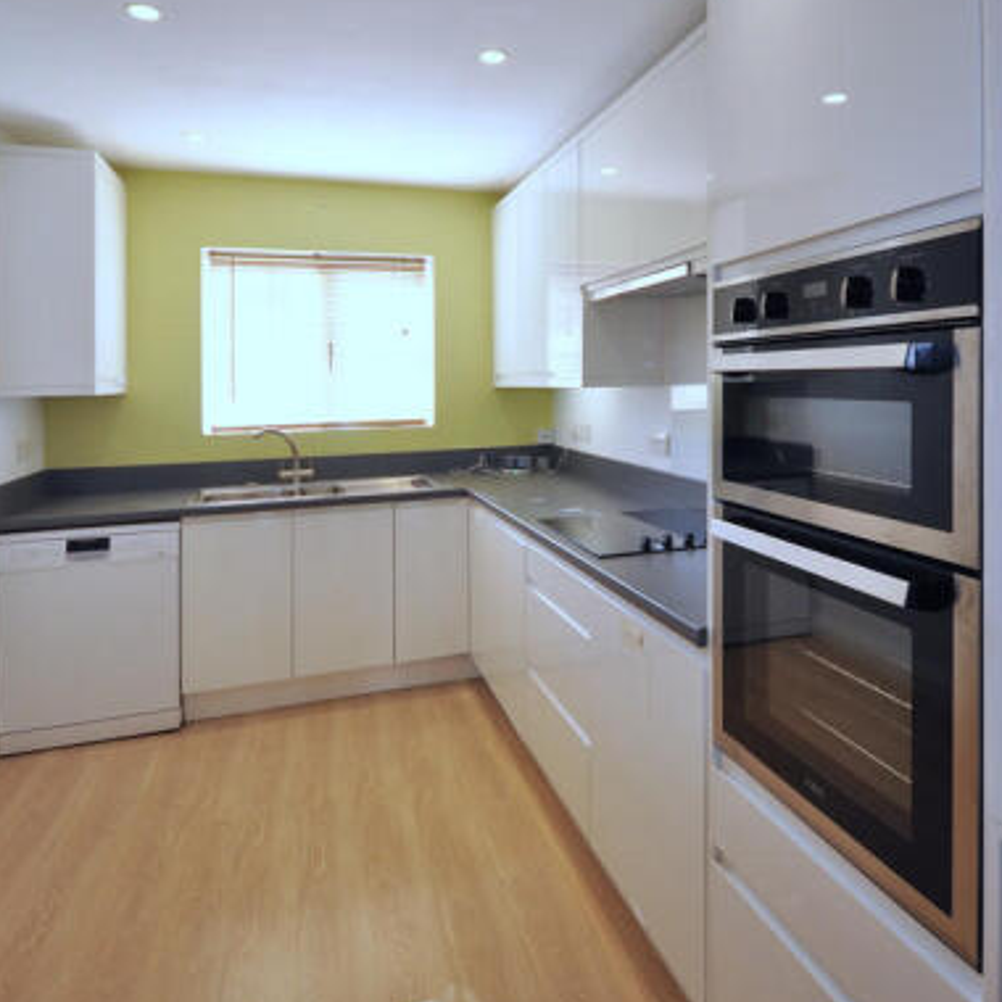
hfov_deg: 68.9
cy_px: 472
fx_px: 720
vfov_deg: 69.6
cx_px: 601
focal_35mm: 22
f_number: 3.5
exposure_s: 1/125
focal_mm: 10
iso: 400
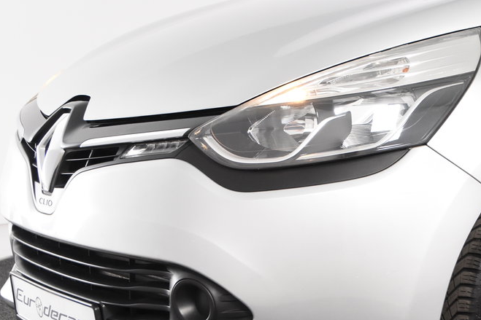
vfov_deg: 13.8
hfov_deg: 20.4
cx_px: 382
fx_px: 1322
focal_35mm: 99
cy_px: 251
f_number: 4.5
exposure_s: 1/80
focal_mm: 34
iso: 1600
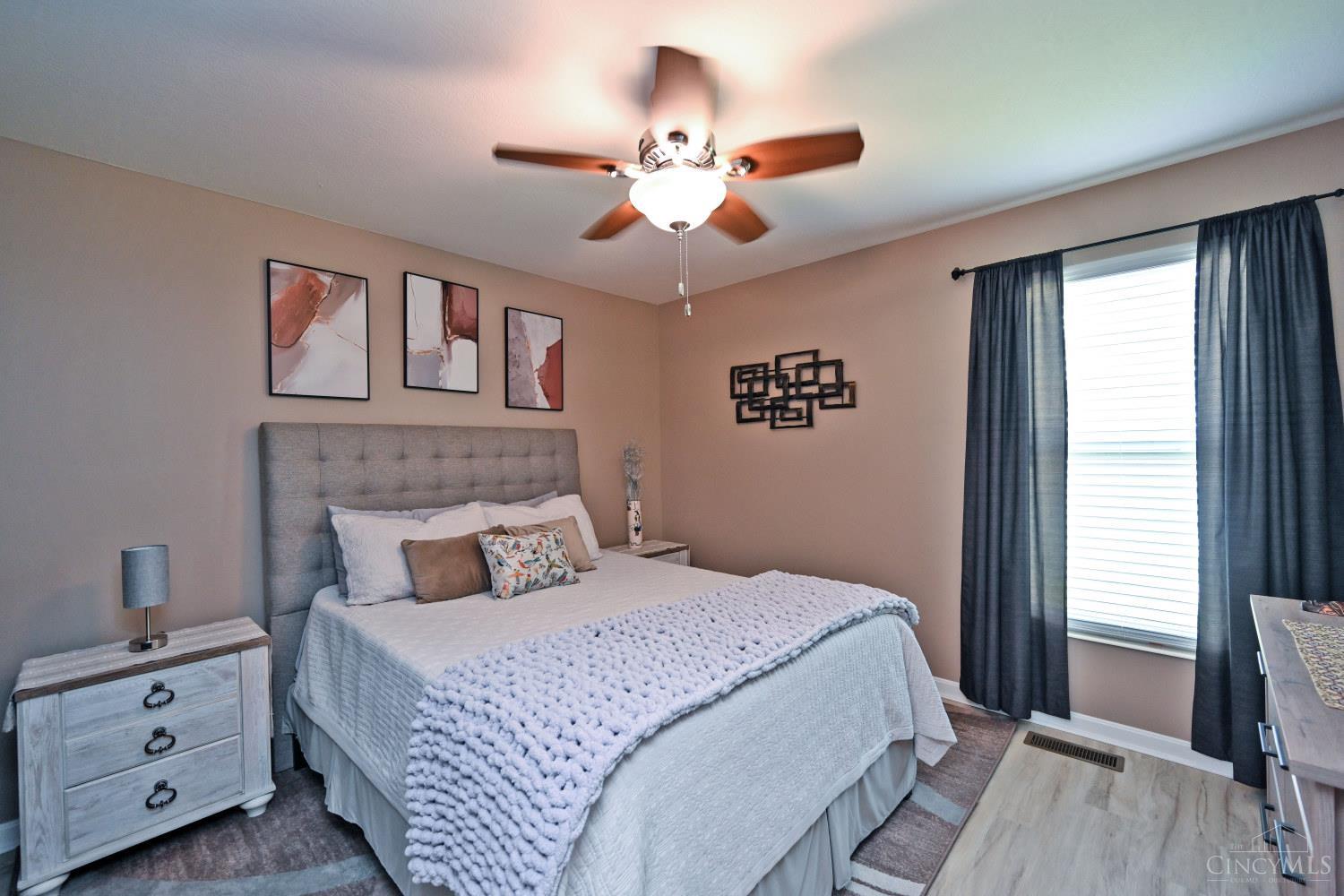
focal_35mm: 14
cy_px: 448
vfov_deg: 81.2
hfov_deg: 104.3
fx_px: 523
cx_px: 672
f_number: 4
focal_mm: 14
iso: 560
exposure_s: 1/60
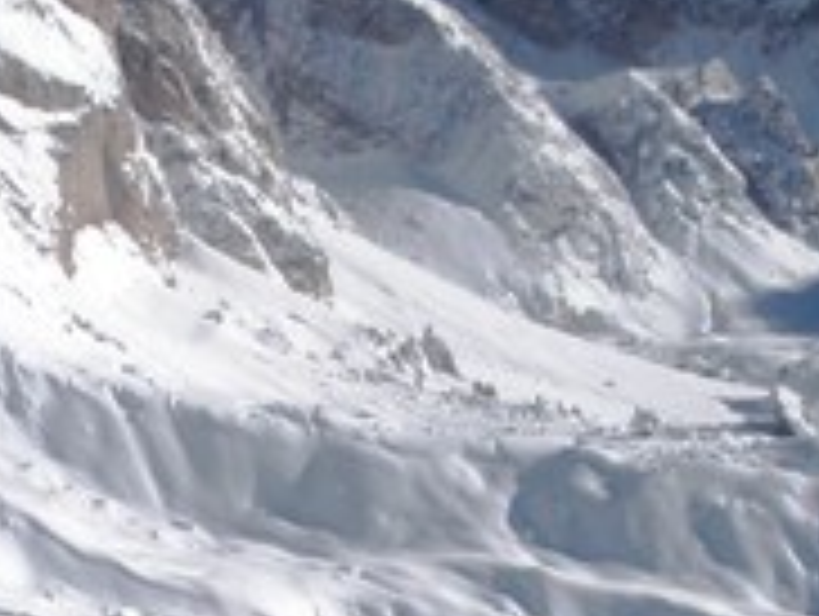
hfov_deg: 9.8
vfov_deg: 7.4
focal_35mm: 202
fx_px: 4786
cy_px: 400
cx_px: 194
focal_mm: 6.3
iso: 64
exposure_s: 1/694
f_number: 5.6
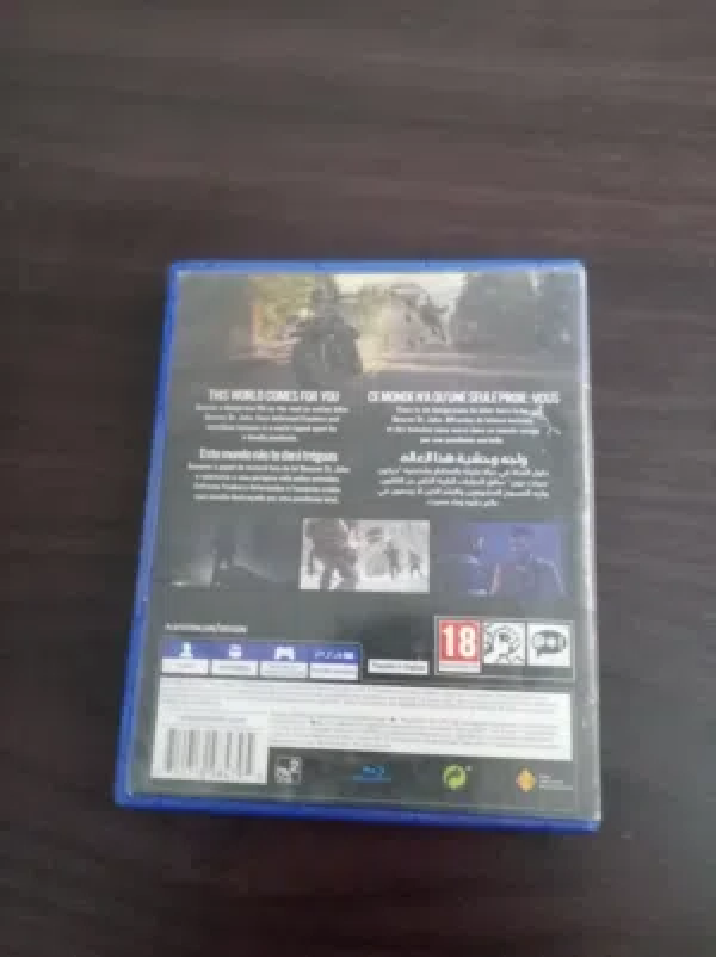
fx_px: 746
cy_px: 478
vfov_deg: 65.4
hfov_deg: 51.3
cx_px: 358
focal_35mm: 27
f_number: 4
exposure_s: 1/12.5
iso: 4518
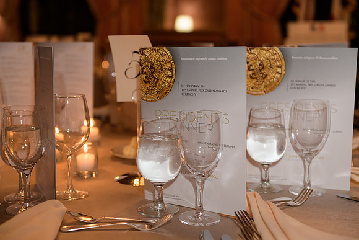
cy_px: 120
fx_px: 549
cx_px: 180
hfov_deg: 36.2
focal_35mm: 55
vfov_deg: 24.6
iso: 1000
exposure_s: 1/125
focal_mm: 55
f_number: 3.2
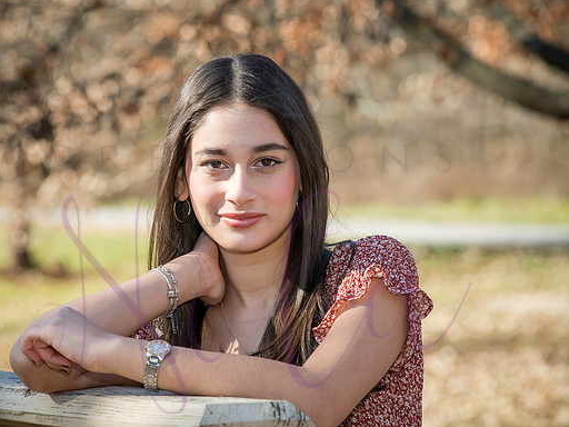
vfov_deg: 8.8
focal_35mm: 169
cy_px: 213
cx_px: 249
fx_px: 2778
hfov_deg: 11.7
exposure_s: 1/500
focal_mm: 155
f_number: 8
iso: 400
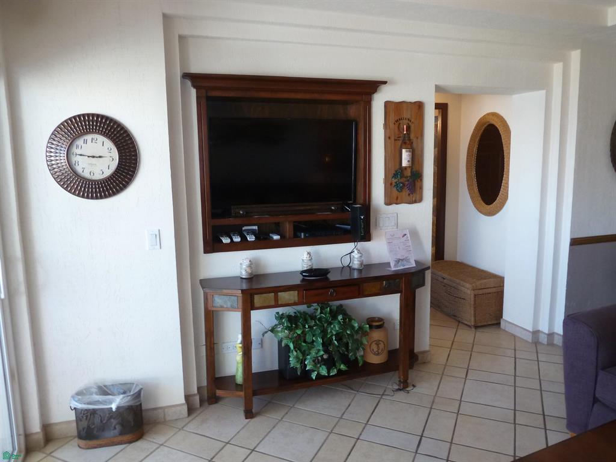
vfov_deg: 54.9
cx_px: 308
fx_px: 445
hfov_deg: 69.4
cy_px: 231
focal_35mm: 25
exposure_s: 1/30
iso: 125
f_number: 3.3
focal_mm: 4.1
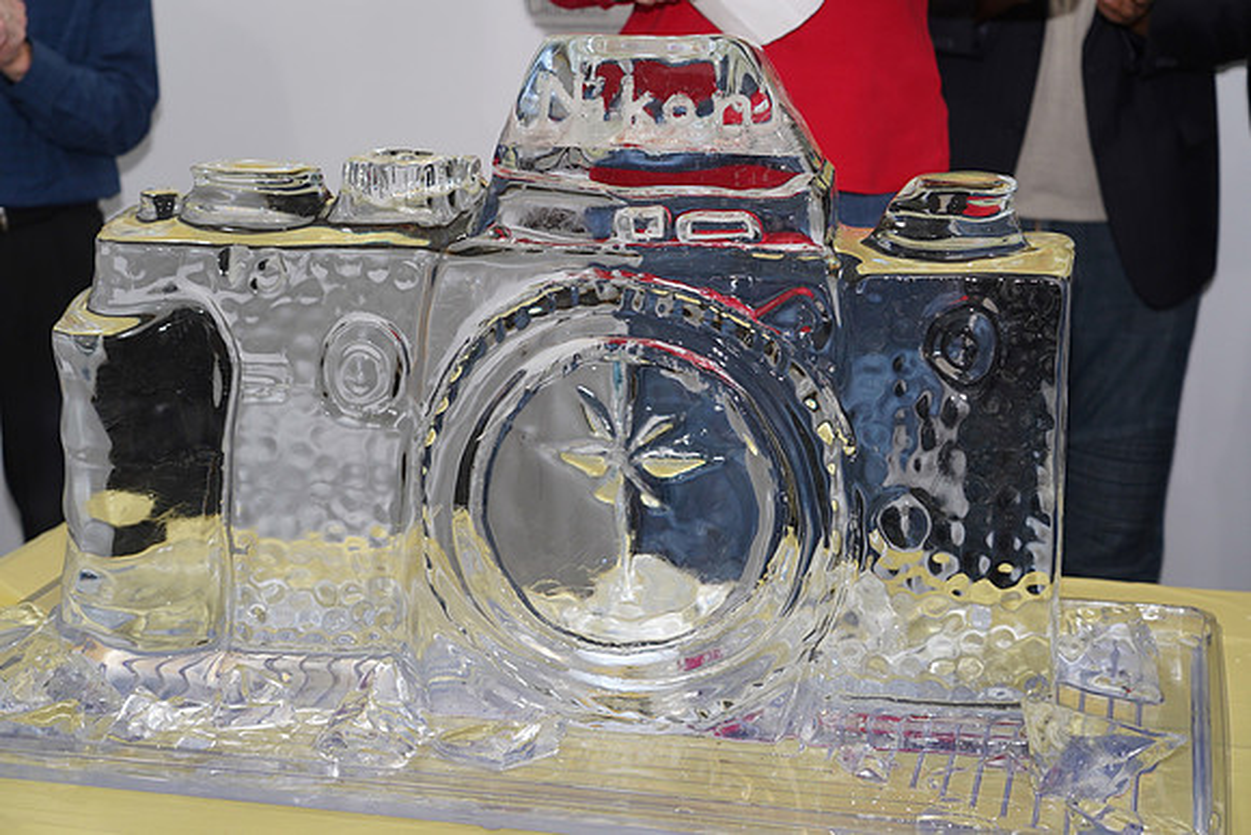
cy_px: 418
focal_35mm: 65
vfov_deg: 20.9
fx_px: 2259
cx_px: 626
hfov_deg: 31.0
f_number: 4.5
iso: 800
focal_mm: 65
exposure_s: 1/100
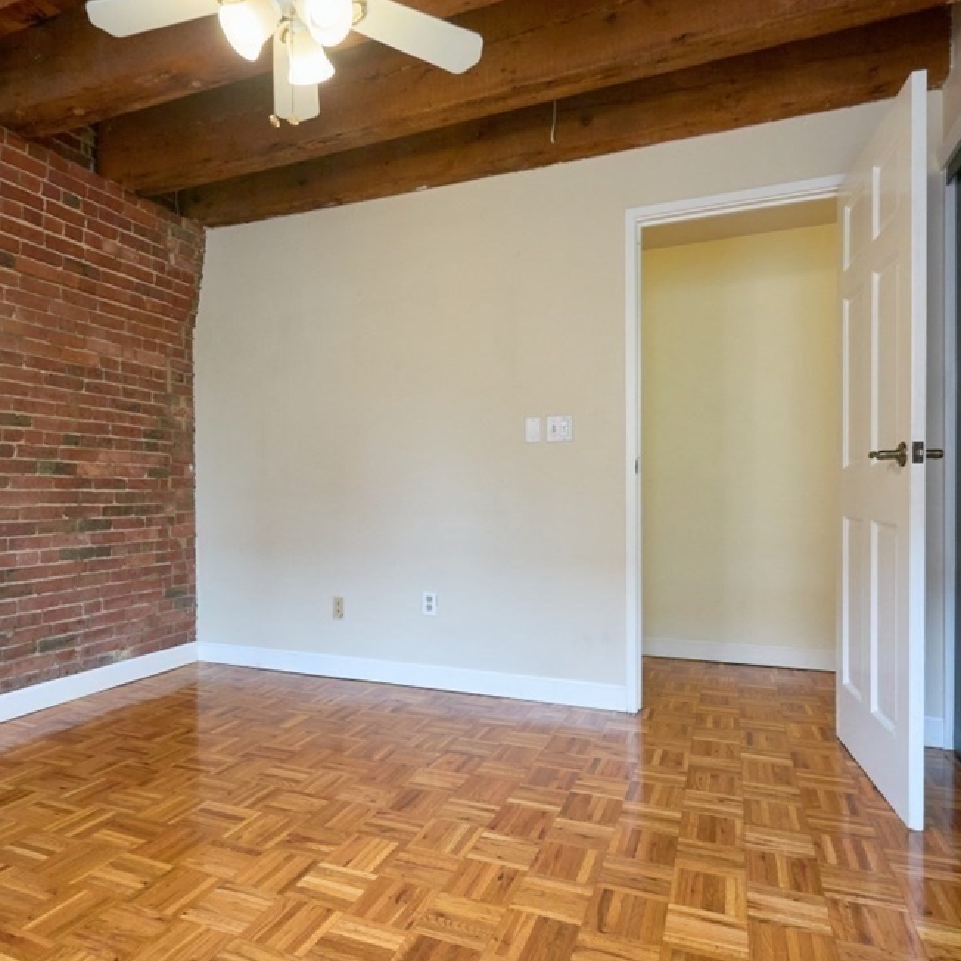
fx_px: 628
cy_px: 482
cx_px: 420
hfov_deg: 74.5
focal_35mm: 20
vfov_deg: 74.8
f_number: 5.6
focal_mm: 10
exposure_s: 1/60
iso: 400
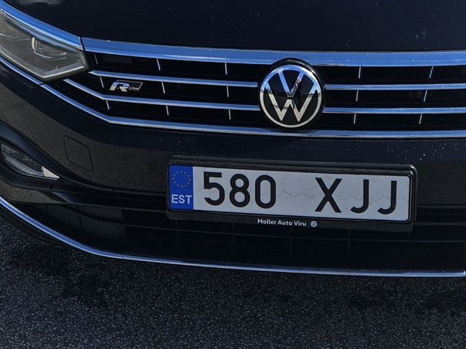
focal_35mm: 61
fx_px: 821
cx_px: 271
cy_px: -53
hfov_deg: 31.6
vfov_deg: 22.4
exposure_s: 1/1859
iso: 25
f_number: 1.8
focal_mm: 5.4
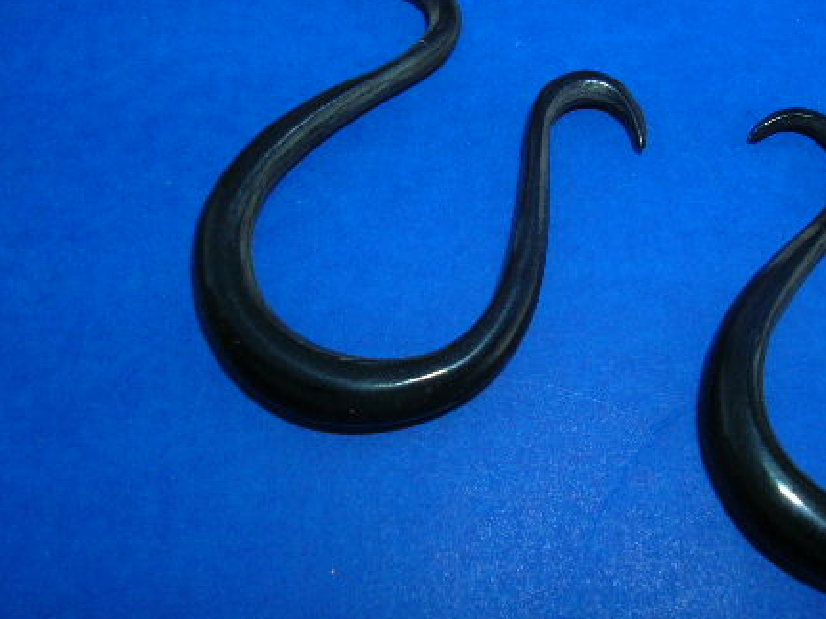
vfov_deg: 28.0
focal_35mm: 52
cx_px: 546
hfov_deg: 36.5
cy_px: 264
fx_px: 1240
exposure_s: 1/60.1
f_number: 5.6
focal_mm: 5.8
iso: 50
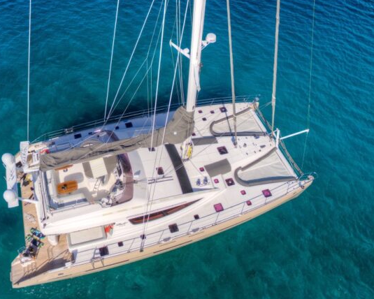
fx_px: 310
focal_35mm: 28
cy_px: 147
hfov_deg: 61.2
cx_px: 136
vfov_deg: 51.5
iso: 100
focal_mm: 3.61
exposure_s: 1/1250
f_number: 2.8
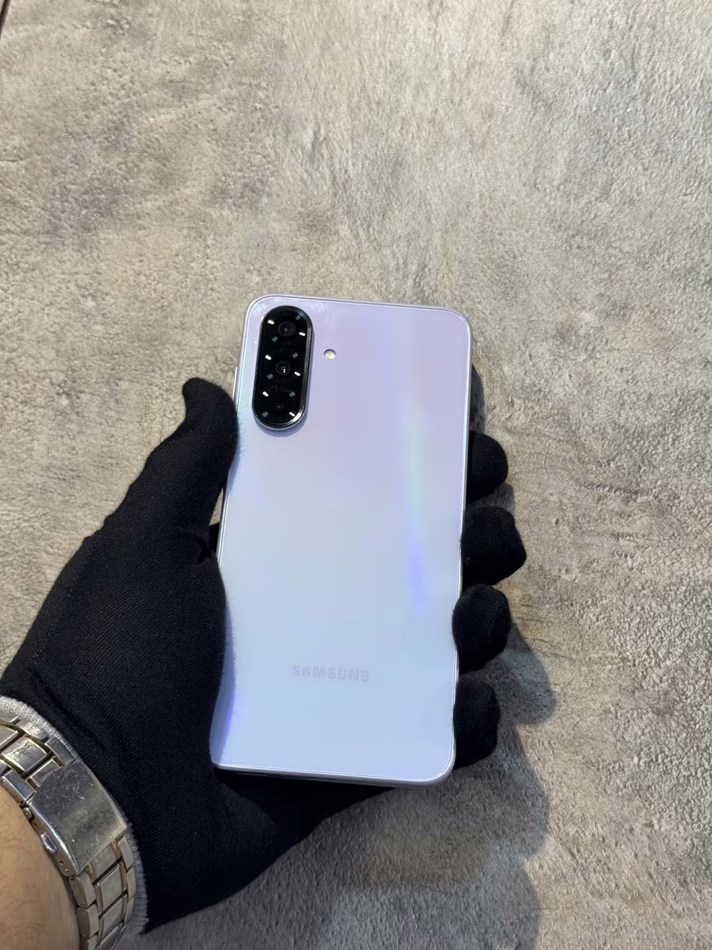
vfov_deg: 39.7
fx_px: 1316
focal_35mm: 48
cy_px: 475
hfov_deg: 30.3
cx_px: 356
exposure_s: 1/50
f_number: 1.78
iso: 64
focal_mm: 6.76
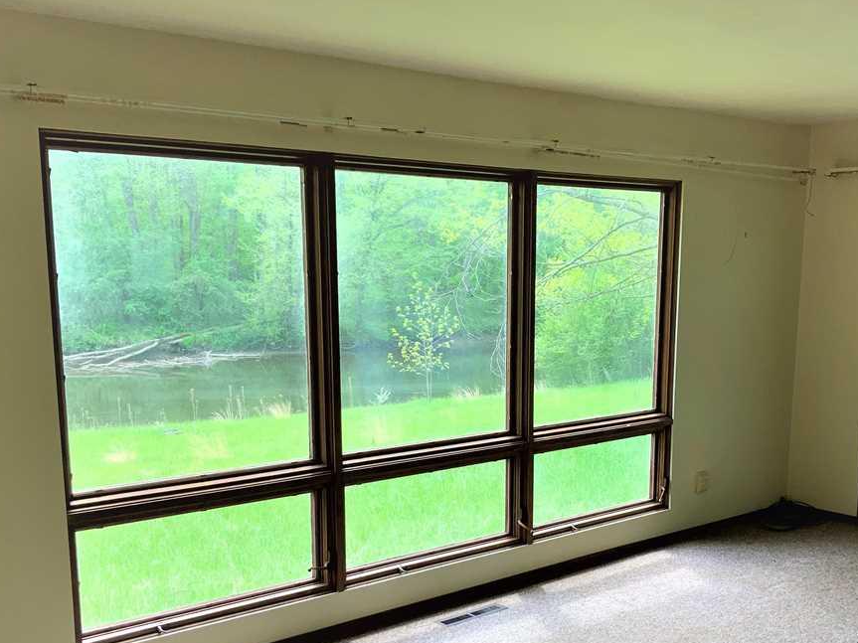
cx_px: 514
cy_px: 451
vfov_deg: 33.2
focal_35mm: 43
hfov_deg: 43.6
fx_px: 1066
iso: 16
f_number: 1.8
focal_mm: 3
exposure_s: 1/190
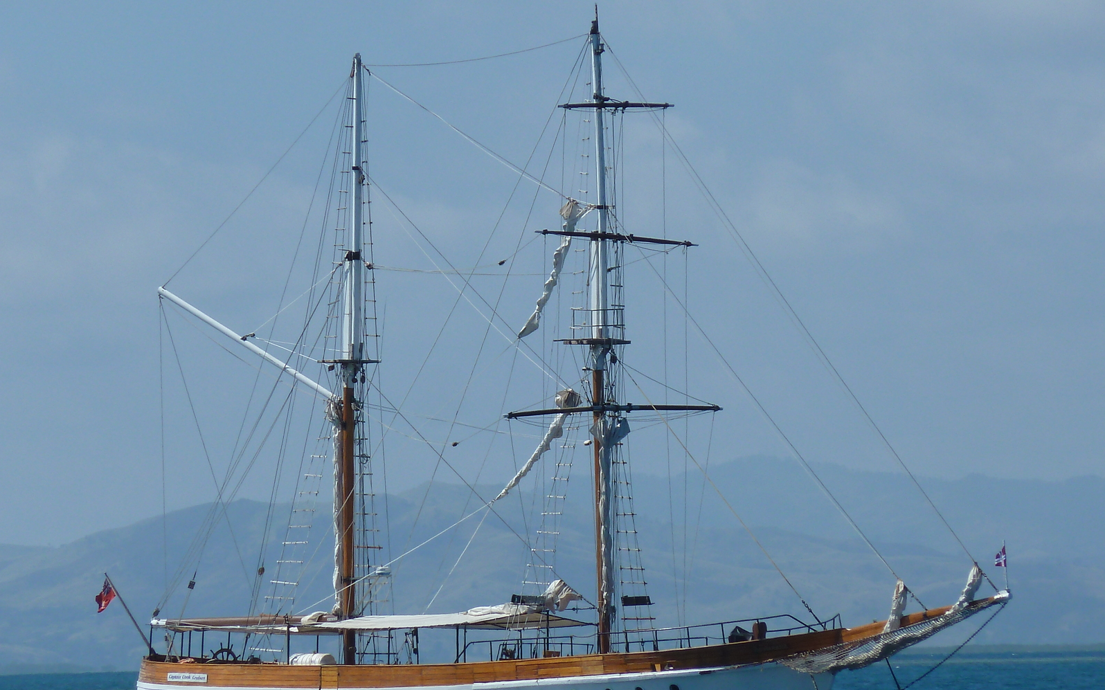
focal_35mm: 424
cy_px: 381
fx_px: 12767
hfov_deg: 5.0
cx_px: 552
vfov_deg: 3.1
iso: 80
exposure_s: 1/640
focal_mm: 49.2
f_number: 5.6
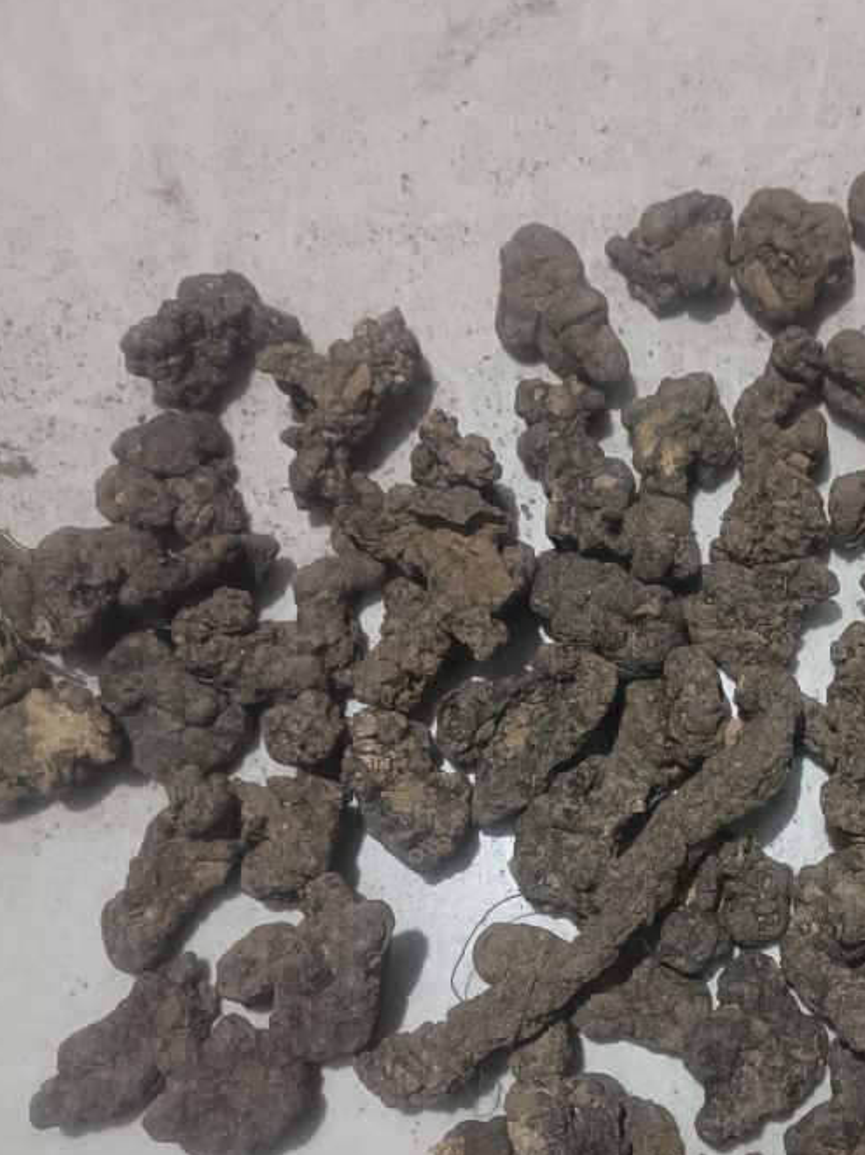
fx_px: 1401
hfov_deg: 33.4
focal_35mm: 42
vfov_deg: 43.9
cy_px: 810
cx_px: 689
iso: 3486
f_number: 1.8
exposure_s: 1/20
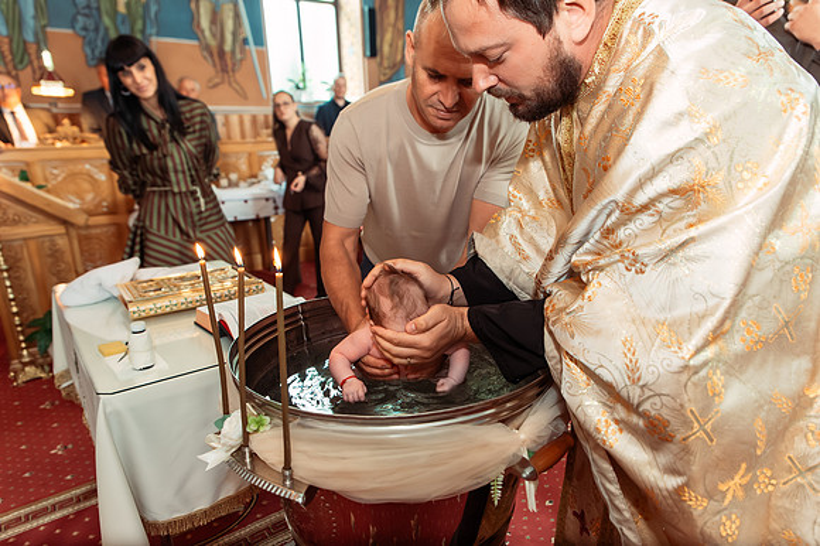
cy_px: 273
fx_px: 546
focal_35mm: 24
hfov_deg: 73.8
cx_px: 410
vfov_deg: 53.1
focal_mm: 24
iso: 2500
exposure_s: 1/250
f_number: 3.5
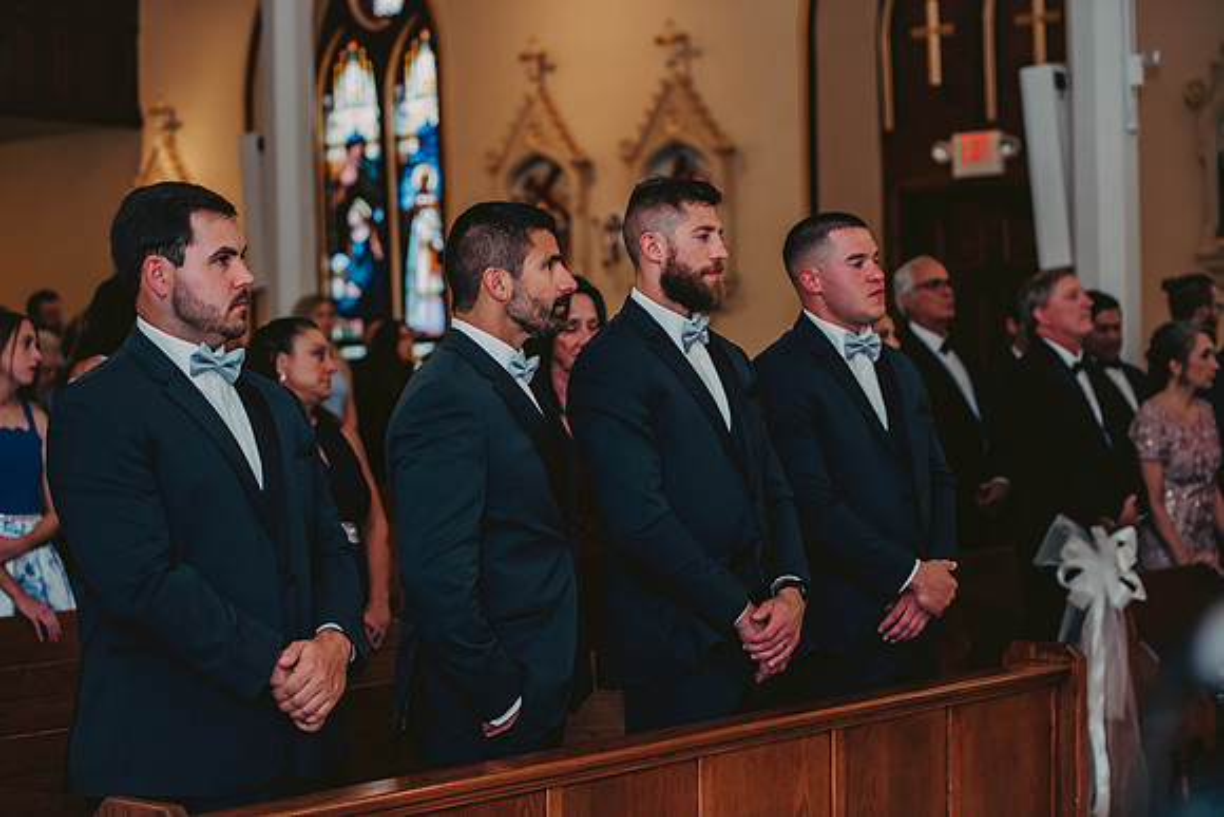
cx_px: 612
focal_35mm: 78
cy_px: 408
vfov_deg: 17.5
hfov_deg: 26.0
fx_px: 2652
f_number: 2.8
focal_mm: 78
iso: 800
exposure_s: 1/80
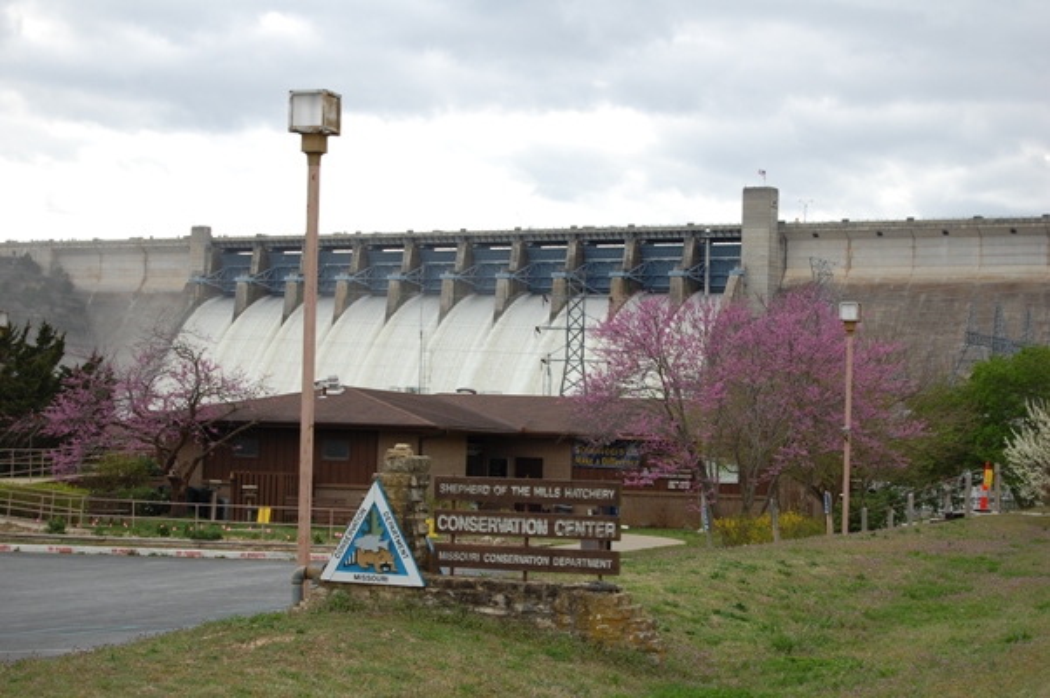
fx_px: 2404
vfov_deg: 16.5
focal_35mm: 82
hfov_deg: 24.6
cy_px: 349
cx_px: 525
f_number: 6.3
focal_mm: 55
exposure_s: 1/160
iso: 200
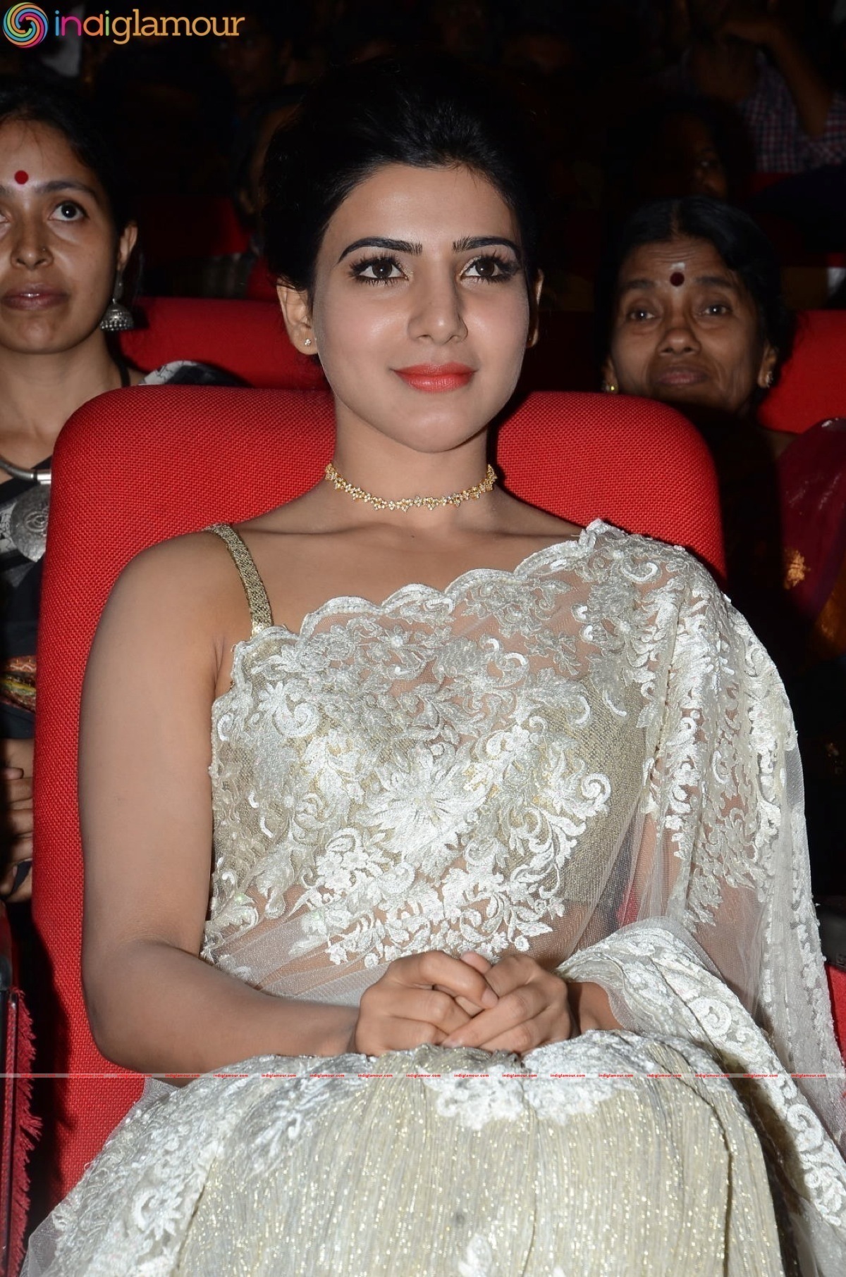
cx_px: 423
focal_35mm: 105
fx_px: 3719
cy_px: 638
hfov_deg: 13.0
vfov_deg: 19.5
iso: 320
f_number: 9
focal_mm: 70
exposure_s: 1/125
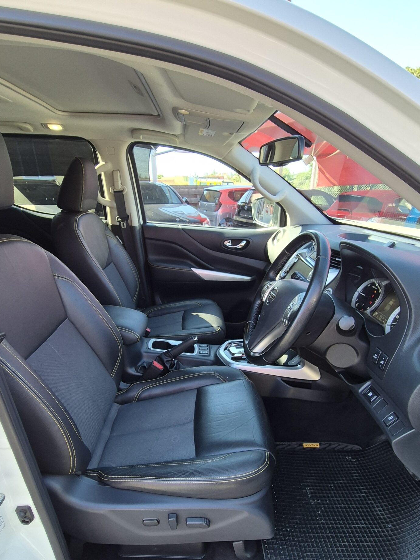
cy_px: 330
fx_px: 291
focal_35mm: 18
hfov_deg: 71.6
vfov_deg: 86.9
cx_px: 199
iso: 64
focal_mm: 2.2
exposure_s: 1/100
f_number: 2.2
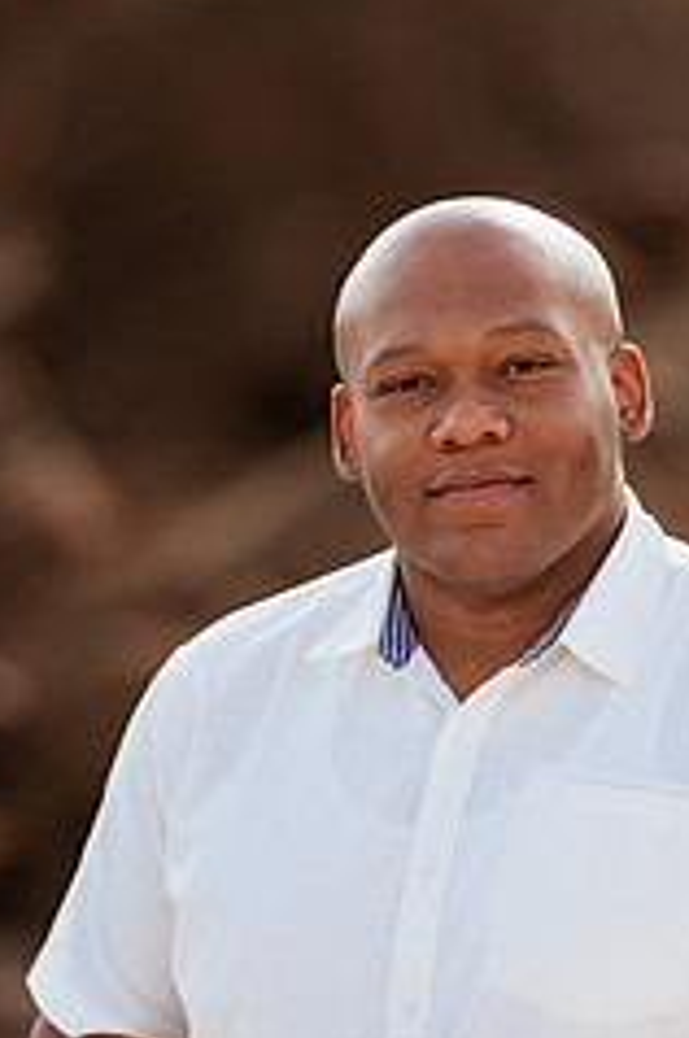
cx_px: 460
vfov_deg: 8.1
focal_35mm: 255
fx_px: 7341
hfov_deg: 5.4
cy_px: 580
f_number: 1.8
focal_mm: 135
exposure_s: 1/2000
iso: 80
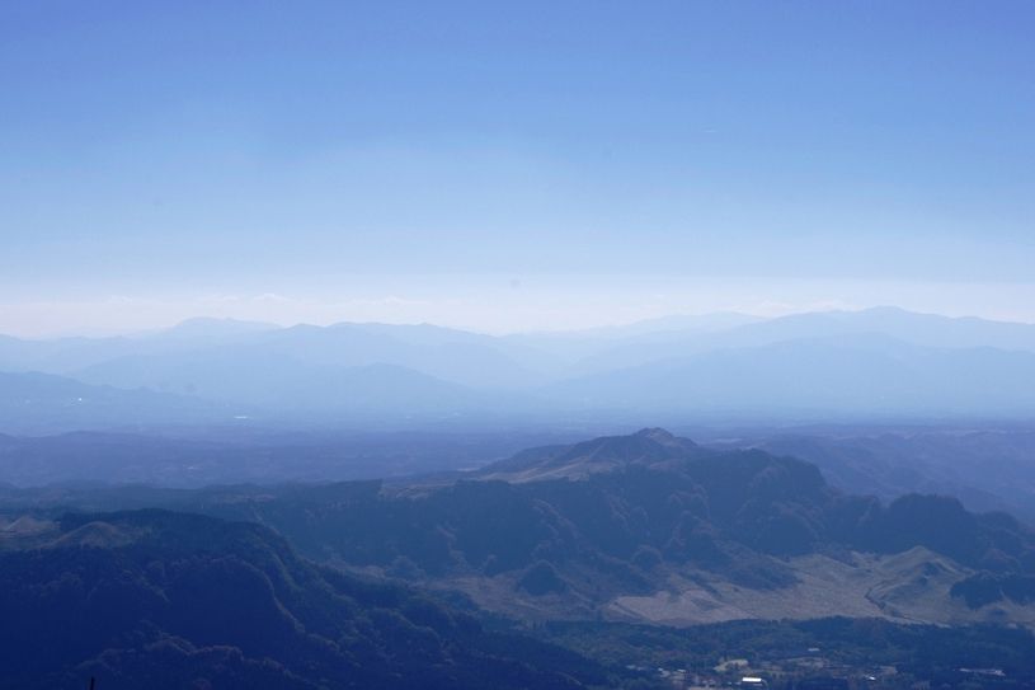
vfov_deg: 18.2
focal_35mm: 75
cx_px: 518
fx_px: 2156
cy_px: 345
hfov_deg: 27.0
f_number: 11
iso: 200
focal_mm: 50
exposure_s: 1/800
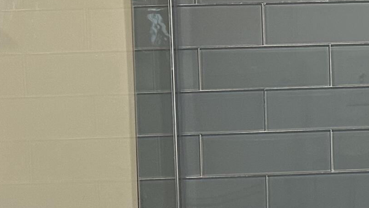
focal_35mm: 97
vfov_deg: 12.3
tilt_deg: -1.6
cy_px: -11
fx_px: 949
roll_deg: +1.5
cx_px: 534
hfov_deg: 19.5
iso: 160
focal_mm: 6.86
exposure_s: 1/60
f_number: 1.78
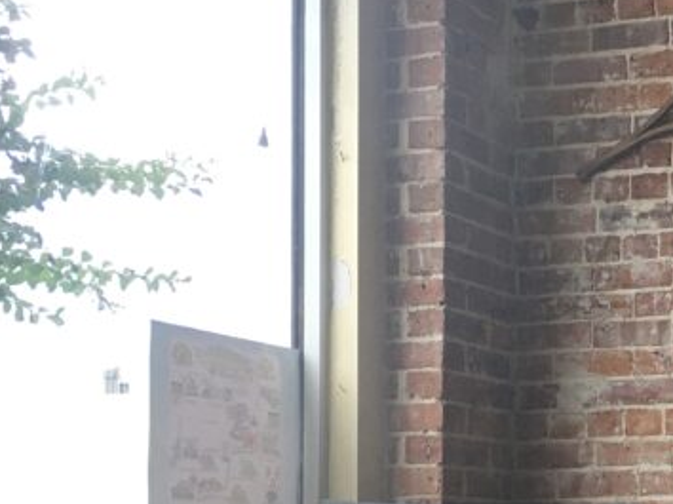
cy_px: 523
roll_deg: +0.6
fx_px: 1632
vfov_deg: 17.1
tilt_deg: +2.6
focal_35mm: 84
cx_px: 785
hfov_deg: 21.8
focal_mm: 4.15
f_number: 2.2
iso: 25
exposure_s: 1/30
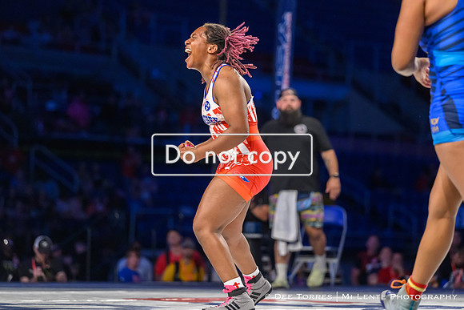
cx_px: 214
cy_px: 134
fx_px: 1878
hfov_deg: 14.1
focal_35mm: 146
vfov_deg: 9.4
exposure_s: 1/800
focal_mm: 125
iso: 5000
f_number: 2.8
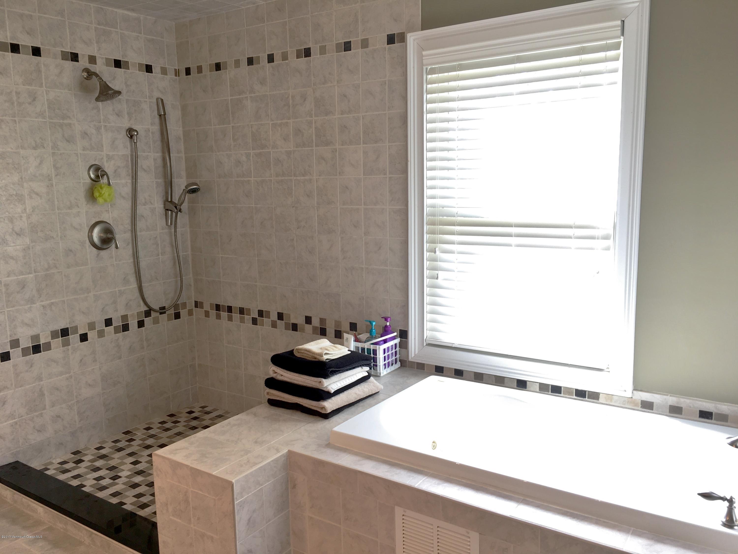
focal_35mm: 29
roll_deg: +1.2
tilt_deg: -8.1
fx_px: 618
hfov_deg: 61.7
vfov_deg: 48.2
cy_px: 277
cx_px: 369
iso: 25
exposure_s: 1/30
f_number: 2.2
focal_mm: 4.15
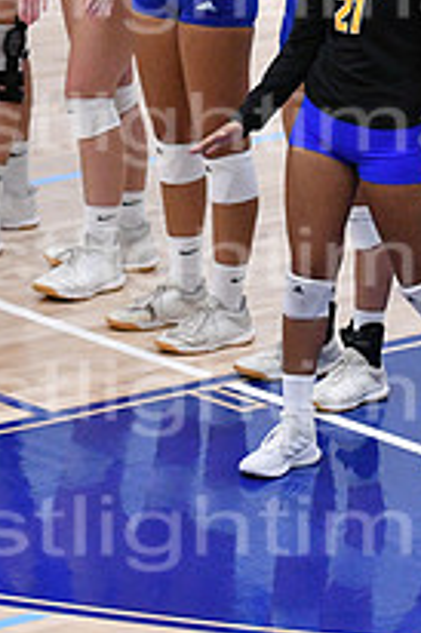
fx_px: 7808
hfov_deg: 3.1
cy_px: 63
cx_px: 246
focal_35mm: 444
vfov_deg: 4.6
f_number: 3.2
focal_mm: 105
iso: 6400
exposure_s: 1/1250
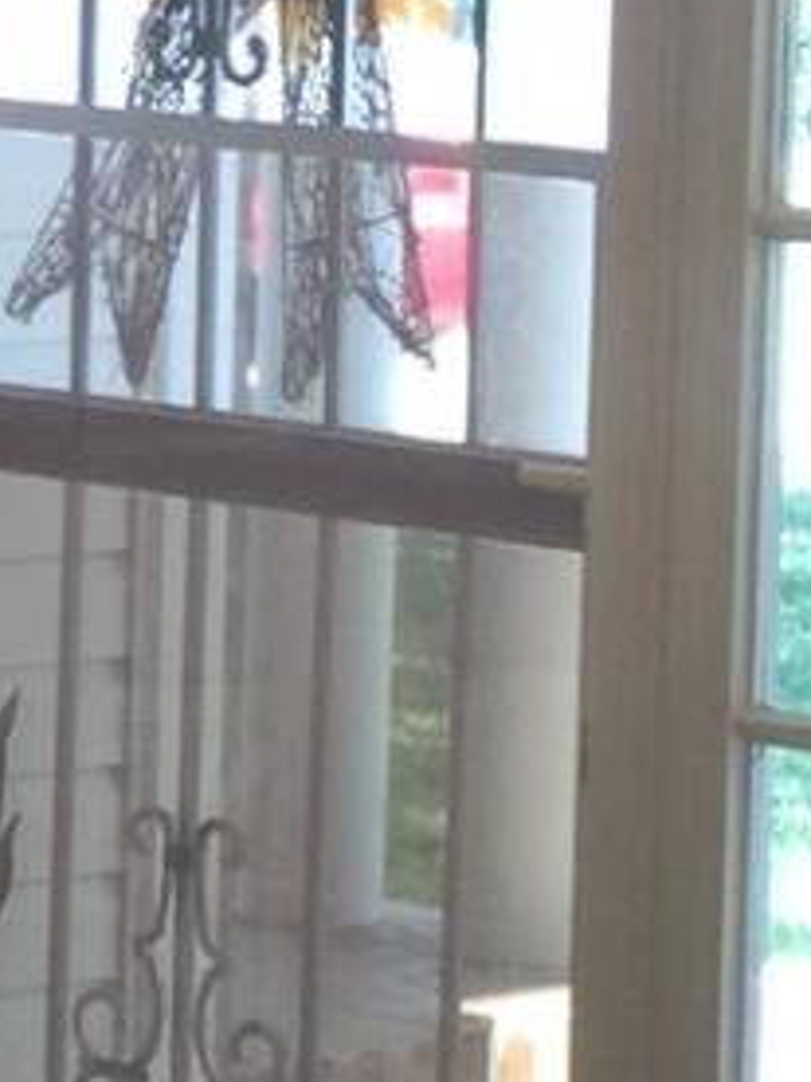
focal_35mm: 210
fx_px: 6560
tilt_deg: -1.8
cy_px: 78
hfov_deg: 6.8
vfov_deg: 9.4
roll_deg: -1.8
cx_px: -983
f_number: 2.2
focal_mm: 4.15
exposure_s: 1/15
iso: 32
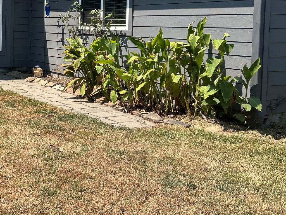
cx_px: 13
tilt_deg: -1.5
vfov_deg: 27.4
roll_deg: -1.0
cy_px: 40
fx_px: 430
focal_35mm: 52
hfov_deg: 34.2
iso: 50
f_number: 1.5
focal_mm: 5.7
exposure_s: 1/2841
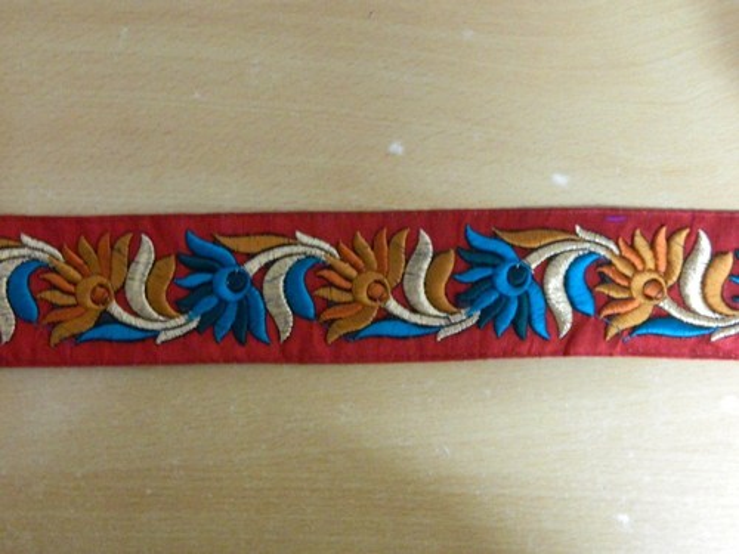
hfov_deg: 40.4
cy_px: 277
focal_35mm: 47
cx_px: 370
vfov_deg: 30.9
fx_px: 1003
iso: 800
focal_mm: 8.4
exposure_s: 1/3
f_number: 3.6
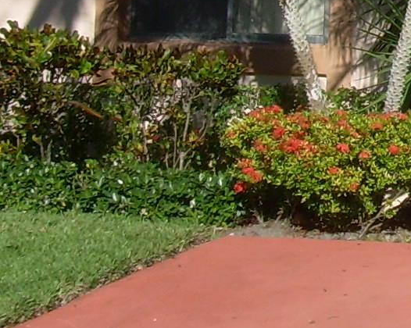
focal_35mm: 211
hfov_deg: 8.9
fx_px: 2565
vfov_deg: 7.2
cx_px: 688
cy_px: -214
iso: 50
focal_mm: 8.3
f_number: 5.1
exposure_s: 1/354
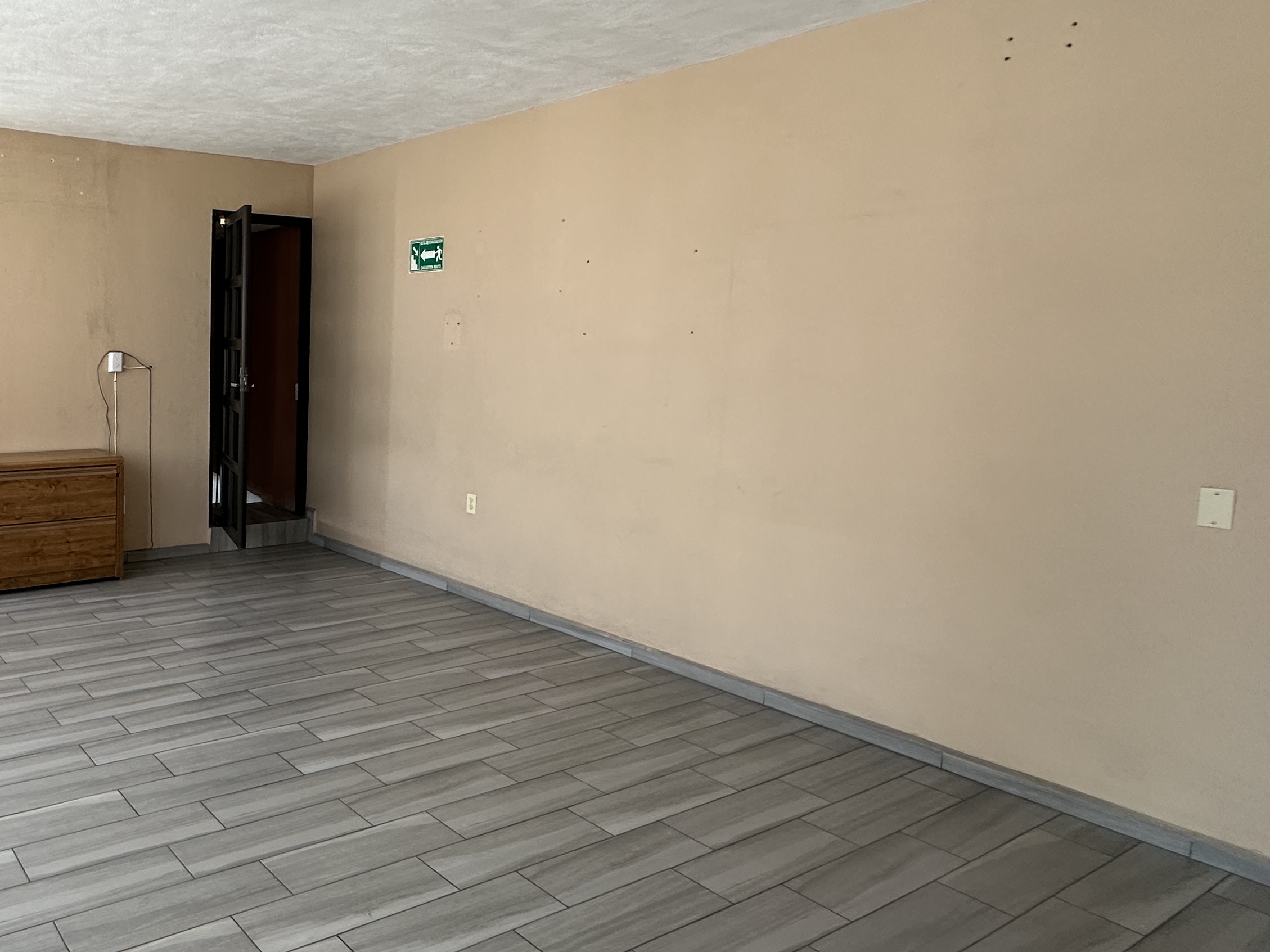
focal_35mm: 25
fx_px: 917
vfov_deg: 54.8
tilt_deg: -5.0
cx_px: 200
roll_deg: -0.9
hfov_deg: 61.7
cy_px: 424
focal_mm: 2.22
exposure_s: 1/99
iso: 125
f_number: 2.2
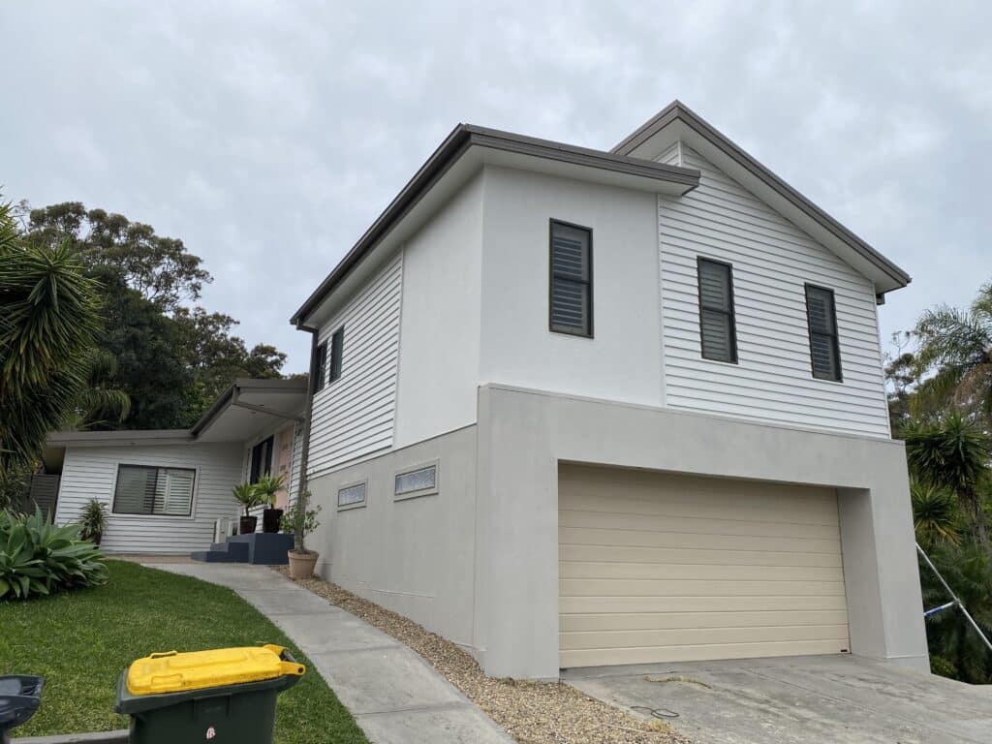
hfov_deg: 67.3
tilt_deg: +14.0
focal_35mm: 26
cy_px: 372
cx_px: 496
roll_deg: -2.8
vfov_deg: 53.1
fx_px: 745
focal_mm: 4.25
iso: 32
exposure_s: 1/3040
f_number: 1.8
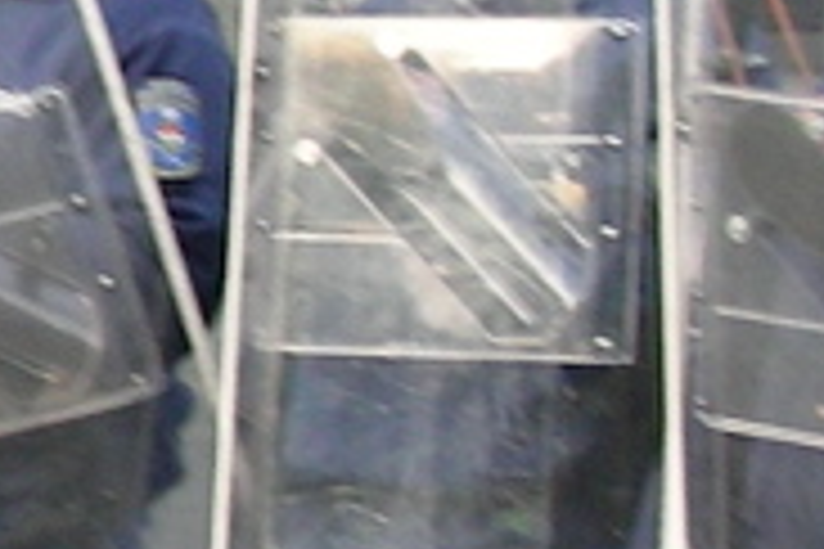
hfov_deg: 5.5
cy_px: 230
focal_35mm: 362
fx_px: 8285
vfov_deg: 3.8
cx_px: -1238
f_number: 3.5
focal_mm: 8.8
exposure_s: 1/31.2
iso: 50
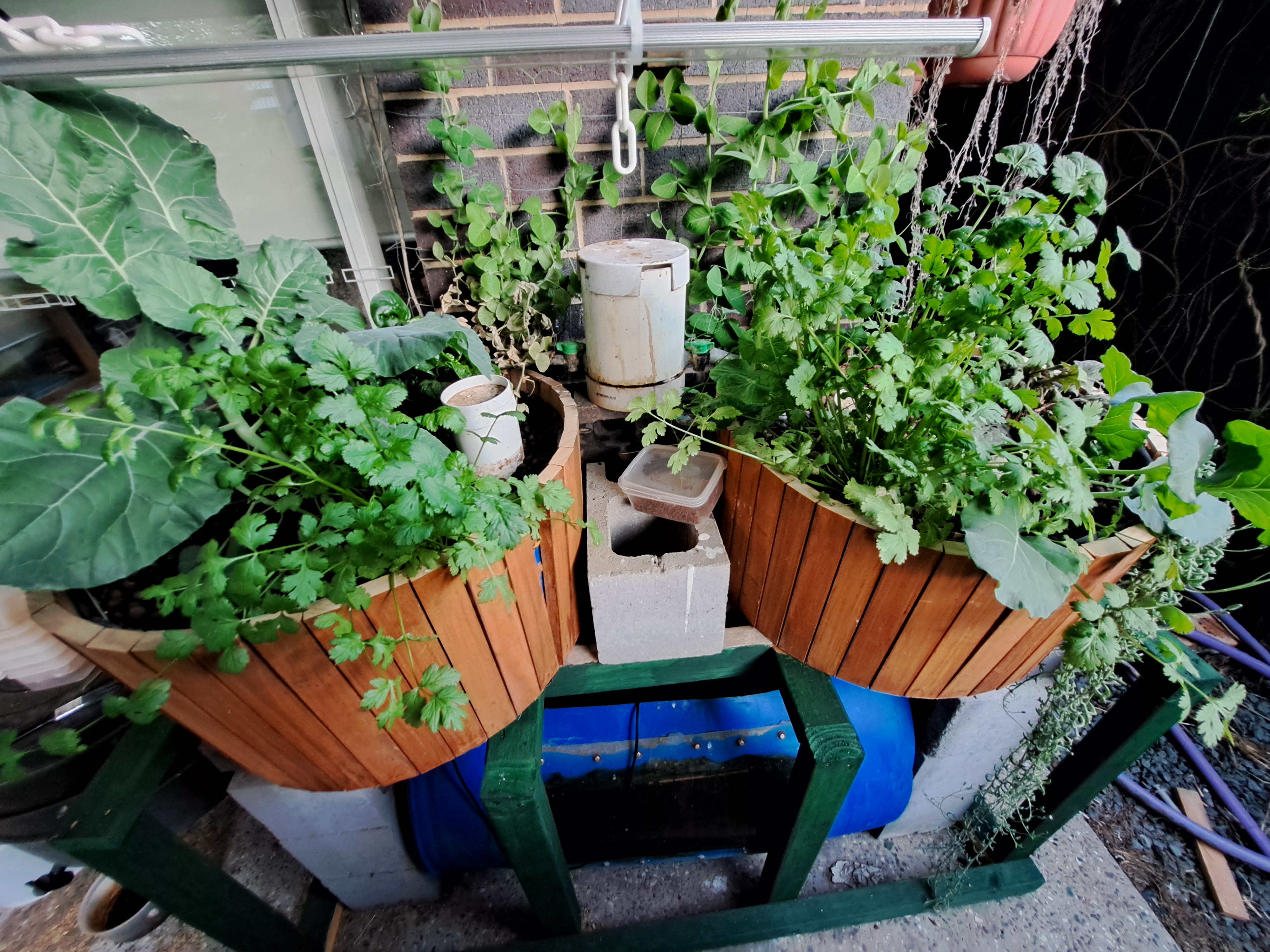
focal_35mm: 13
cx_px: 635
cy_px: 476
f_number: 2.2
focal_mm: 1.74
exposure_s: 1/25
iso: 250
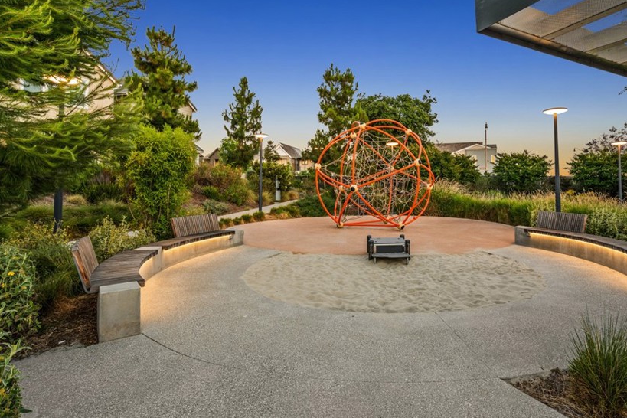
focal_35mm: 20
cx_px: 373
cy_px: 197
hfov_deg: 83.1
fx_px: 348
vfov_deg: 61.9
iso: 400
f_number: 8
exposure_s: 1/4
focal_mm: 16
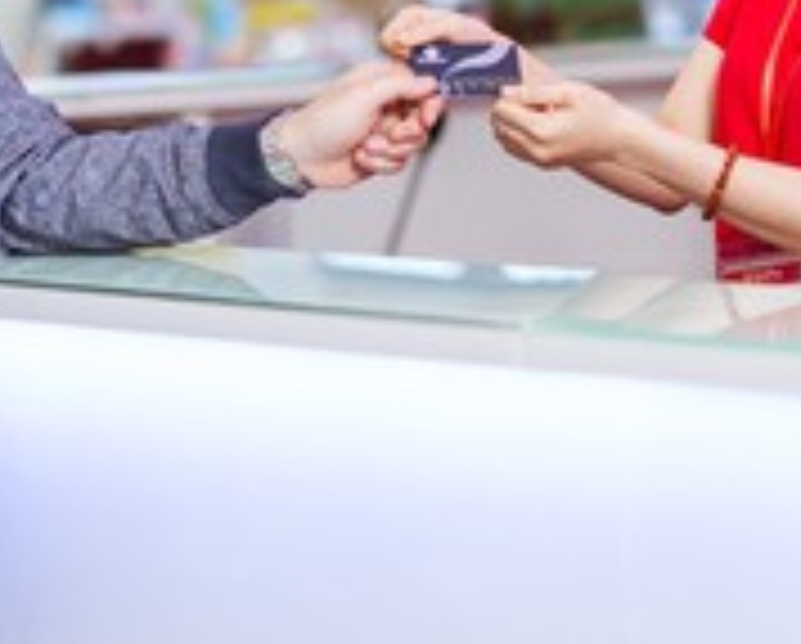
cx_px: 675
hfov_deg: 6.6
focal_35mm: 291
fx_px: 6910
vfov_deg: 5.3
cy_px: -77
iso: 200
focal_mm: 85
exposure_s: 1/125
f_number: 2.2
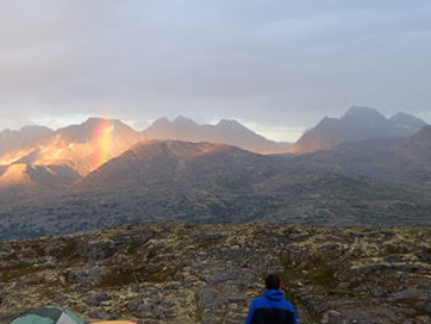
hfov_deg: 35.2
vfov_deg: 27.0
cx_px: 100
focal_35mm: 53
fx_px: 660
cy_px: 262
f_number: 2.3
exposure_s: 1/50
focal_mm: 5.5
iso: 100
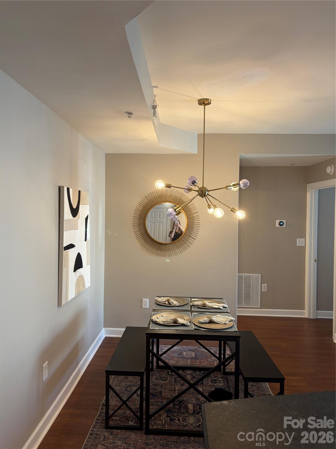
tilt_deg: -0.4
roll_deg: -0.2
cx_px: 168
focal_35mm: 26
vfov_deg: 67.3
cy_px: 224
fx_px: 336
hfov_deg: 53.1
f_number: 1.6
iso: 125
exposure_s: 1/60
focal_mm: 5.96
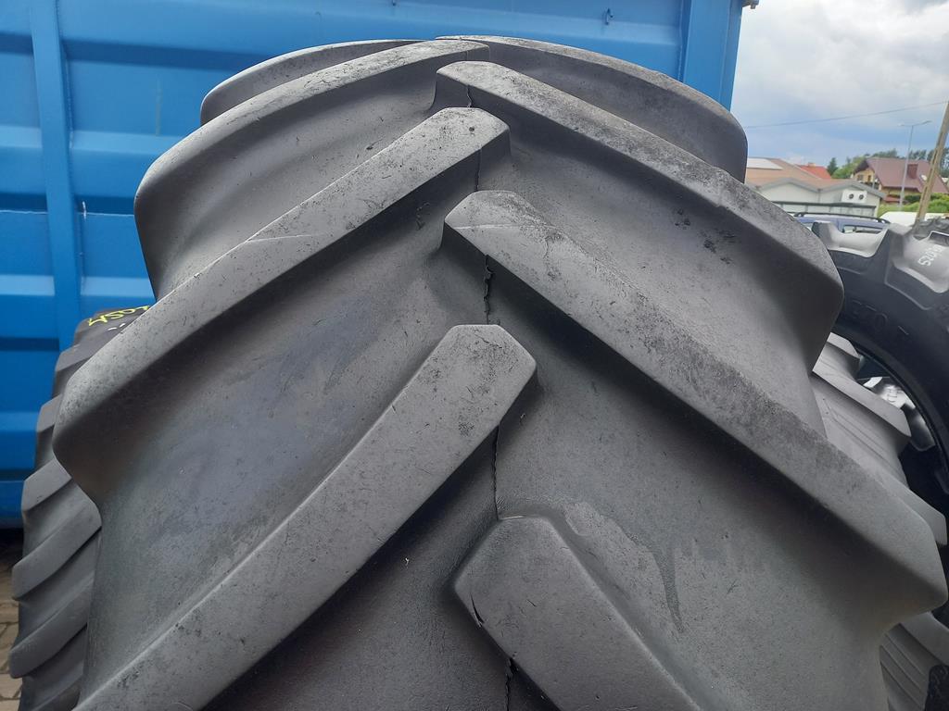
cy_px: 356
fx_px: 685
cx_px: 474
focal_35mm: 25
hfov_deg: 69.4
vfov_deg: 54.9
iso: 50
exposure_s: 1/158
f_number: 1.8
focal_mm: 4.65
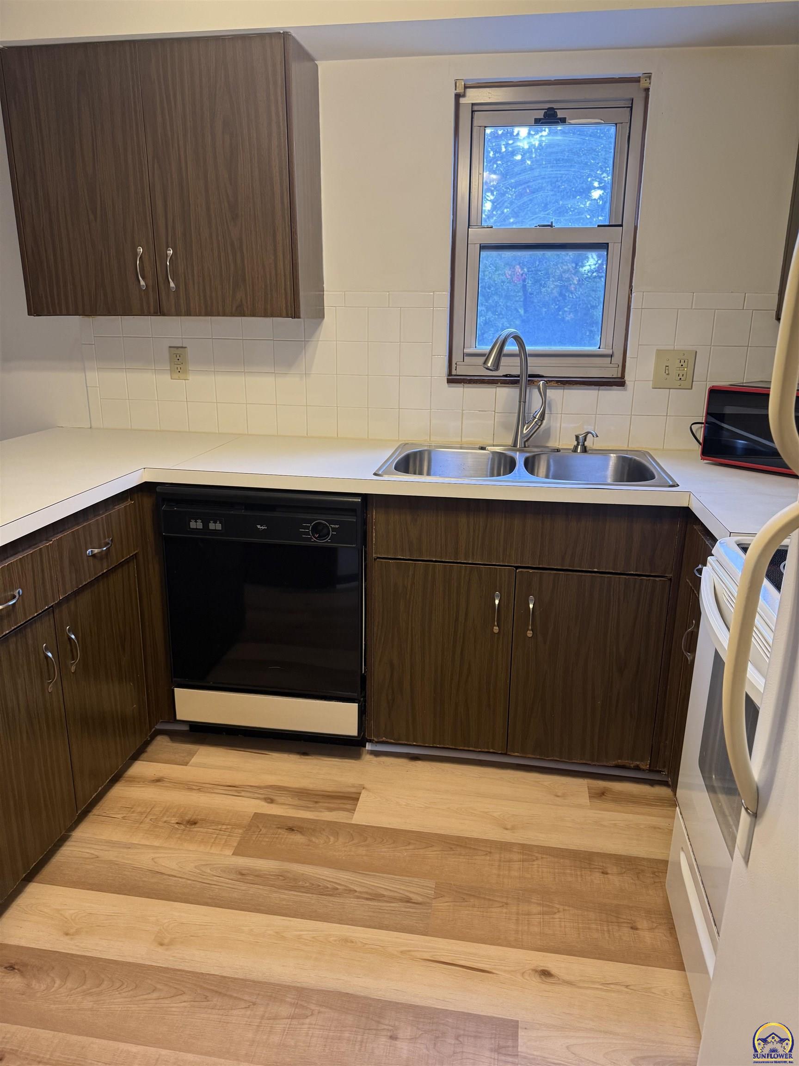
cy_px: 533
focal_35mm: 24
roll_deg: -0.5
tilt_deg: -15.8
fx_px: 739
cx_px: 400
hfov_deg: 56.8
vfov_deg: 71.6
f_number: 1.78
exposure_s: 1/60
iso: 200
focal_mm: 6.76
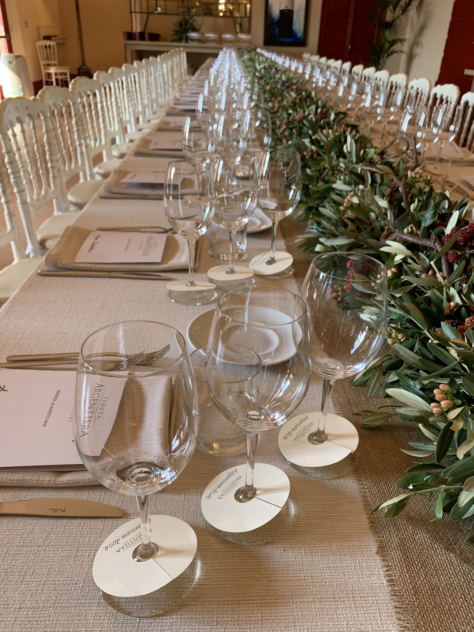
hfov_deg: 53.1
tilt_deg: -28.3
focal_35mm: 26
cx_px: 237
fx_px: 475
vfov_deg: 67.3
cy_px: 316
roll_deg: -1.9
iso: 80
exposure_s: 1/121
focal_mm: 4.25
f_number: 1.8
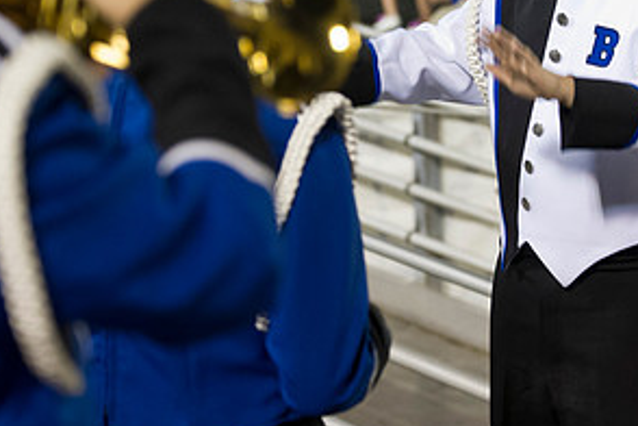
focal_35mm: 221
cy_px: 41
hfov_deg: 9.3
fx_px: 3916
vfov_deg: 6.2
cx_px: 339
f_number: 4
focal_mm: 112
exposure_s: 1/80
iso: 4000
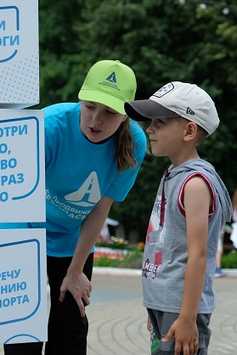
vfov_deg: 16.1
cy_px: 178
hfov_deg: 10.8
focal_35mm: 127
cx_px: 94
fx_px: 1253
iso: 1600
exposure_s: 1/3800
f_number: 4
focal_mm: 55
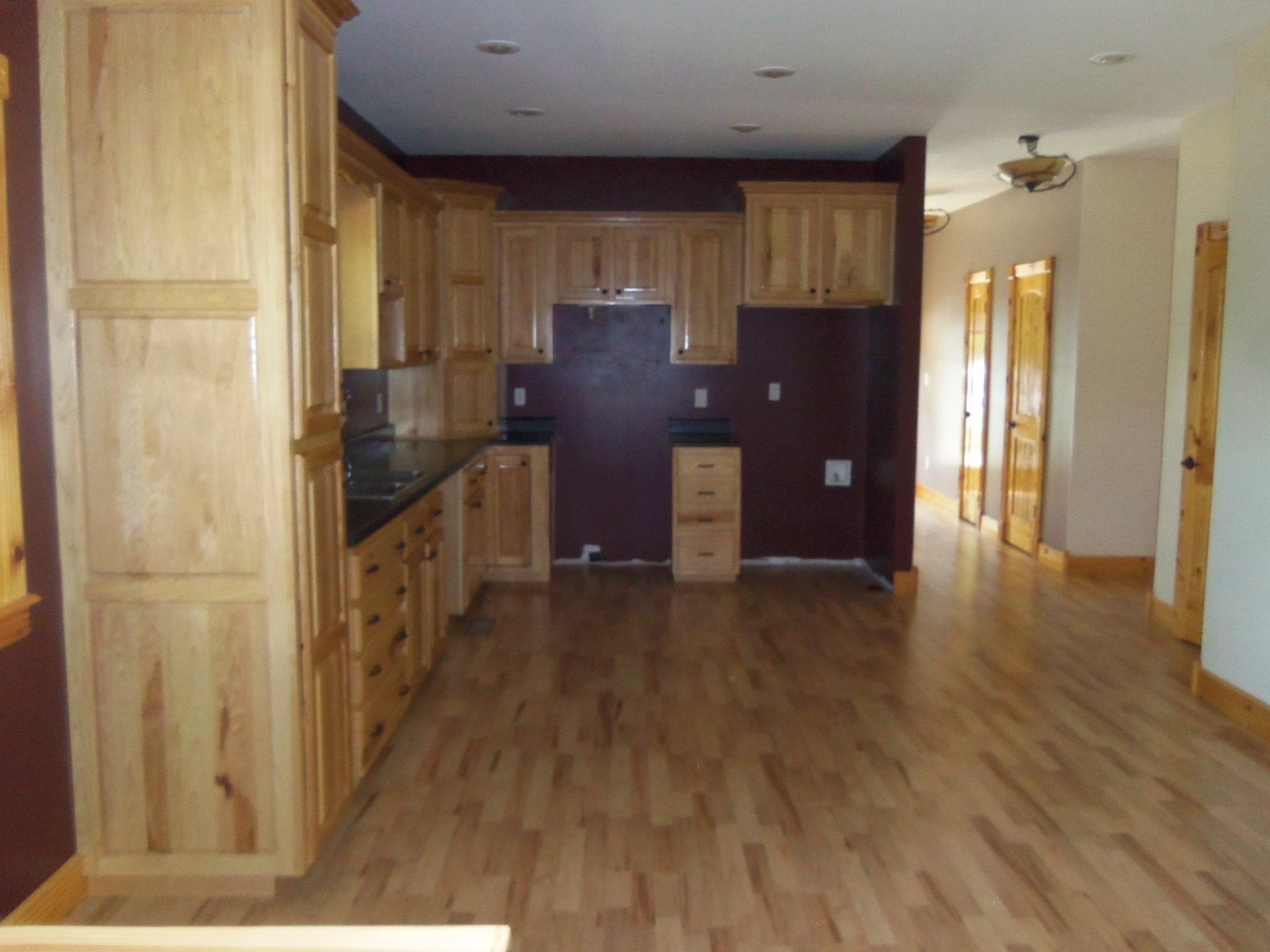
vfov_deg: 49.7
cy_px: 476
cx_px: 635
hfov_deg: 63.4
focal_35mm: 28
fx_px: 1027
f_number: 3.9
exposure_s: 1/40
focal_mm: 5.1
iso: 400
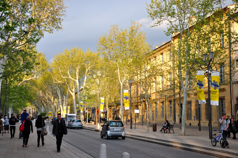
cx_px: 119
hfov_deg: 37.9
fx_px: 347
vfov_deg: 25.7
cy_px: 79
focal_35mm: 52
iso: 400
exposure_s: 1/640
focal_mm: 35
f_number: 6.3
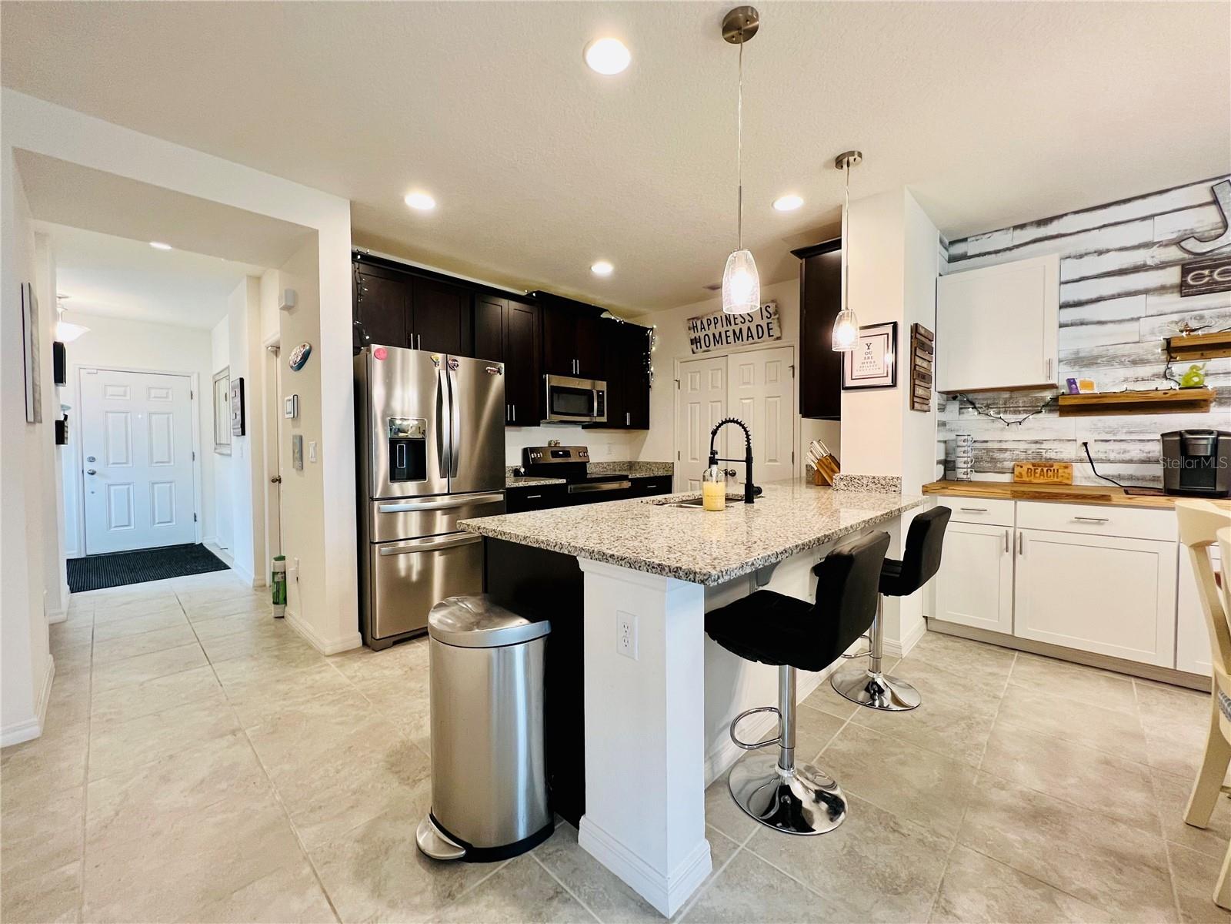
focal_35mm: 13
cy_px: 462
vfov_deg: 89.9
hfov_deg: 106.2
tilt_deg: -2.2
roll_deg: +1.2
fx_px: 462
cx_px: 616
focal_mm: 1.57
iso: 200
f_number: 1.8
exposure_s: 1/60
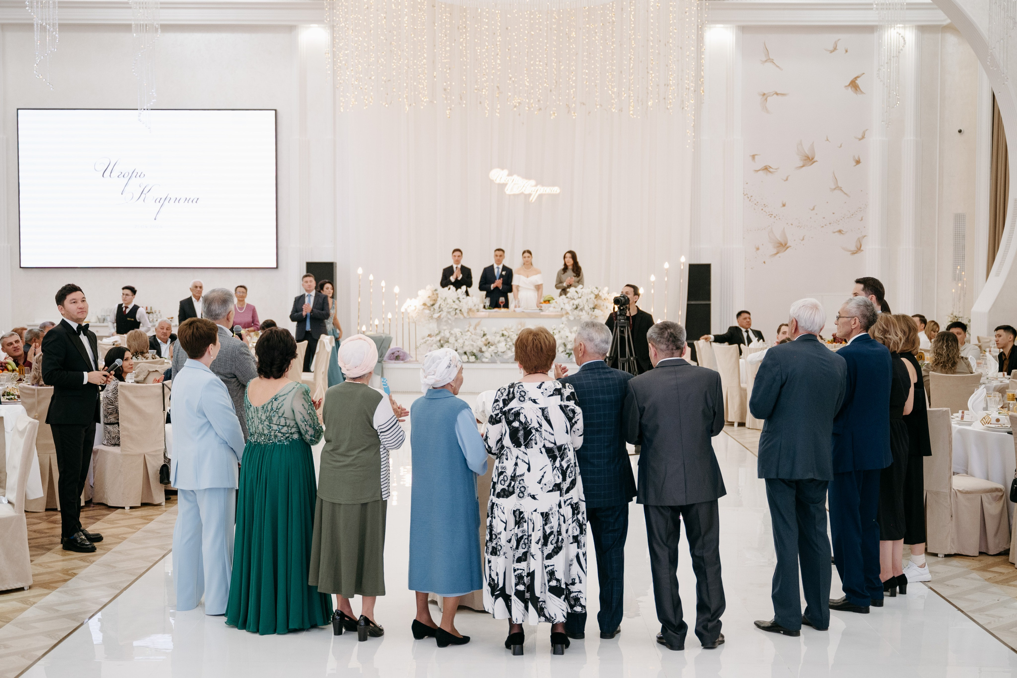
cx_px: 502
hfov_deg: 39.1
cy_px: 336
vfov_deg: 26.6
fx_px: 1434
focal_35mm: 51
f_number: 2.8
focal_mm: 46
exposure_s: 1/400
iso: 1600
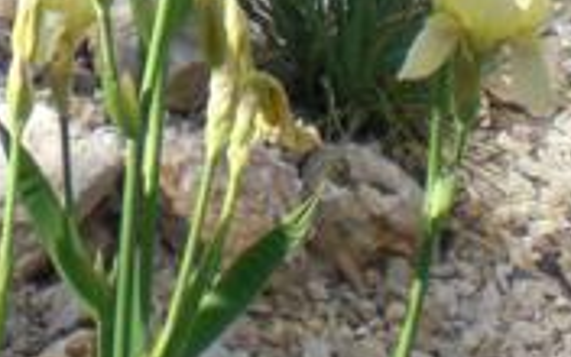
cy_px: -561
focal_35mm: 234
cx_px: -39
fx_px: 3641
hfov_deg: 8.9
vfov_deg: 5.4
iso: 64
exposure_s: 1/320
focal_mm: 6.3
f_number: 3.1
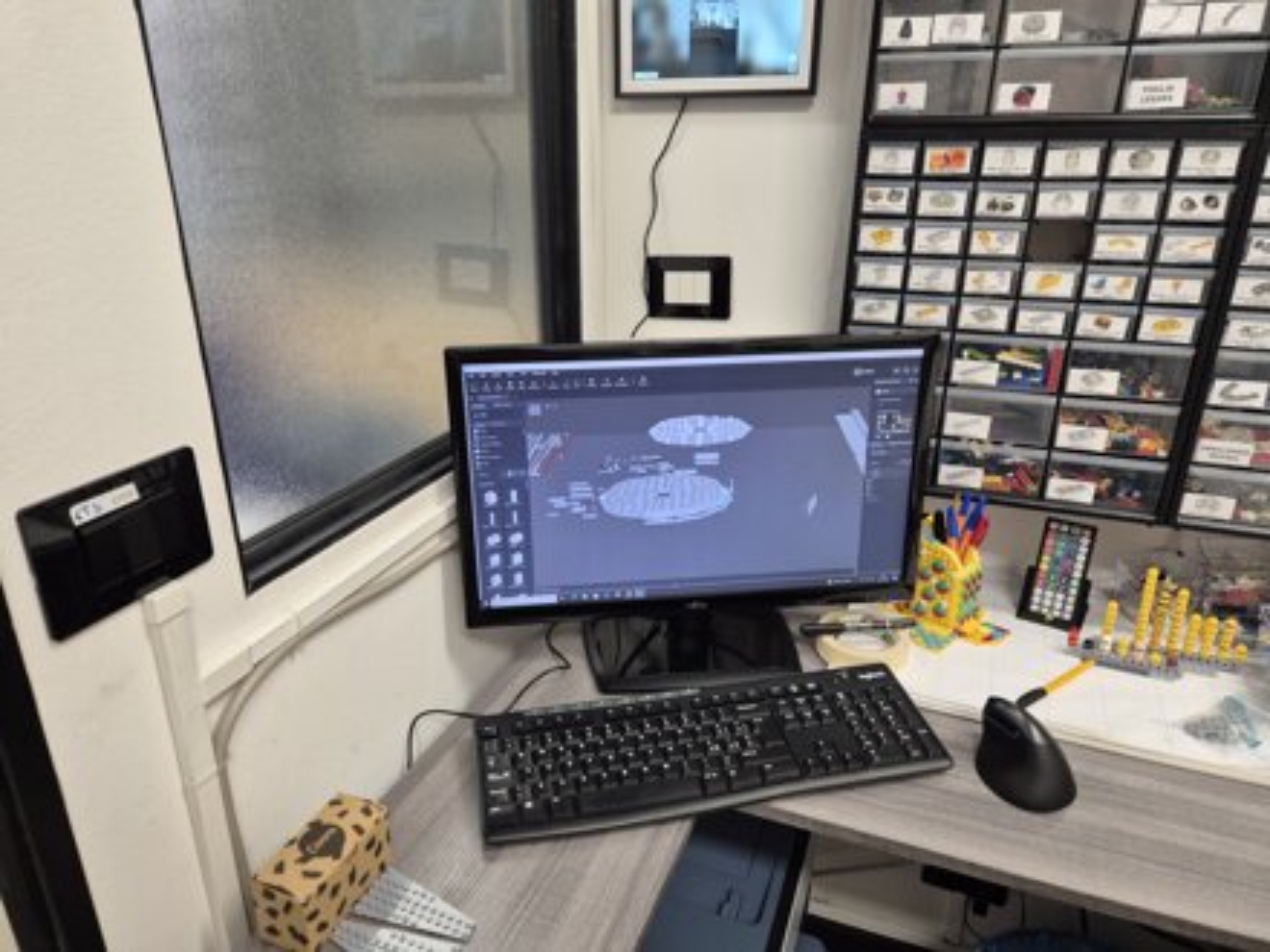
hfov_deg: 73.9
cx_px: 635
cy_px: 476
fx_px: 844
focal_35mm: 23
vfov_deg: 58.9
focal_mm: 5.4
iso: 160
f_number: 1.8
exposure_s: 1/60
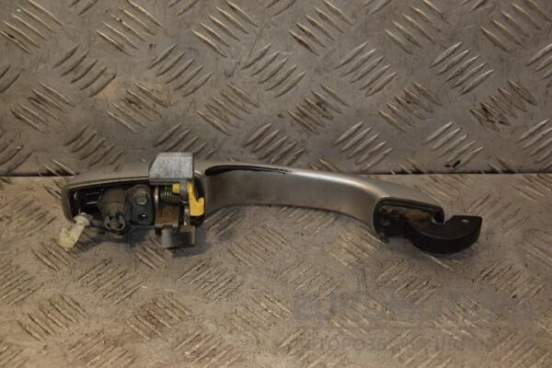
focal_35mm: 87
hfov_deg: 23.4
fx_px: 1334
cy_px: 184
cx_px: 276
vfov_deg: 15.7
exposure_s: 1/200
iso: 800
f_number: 5.6
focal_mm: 58
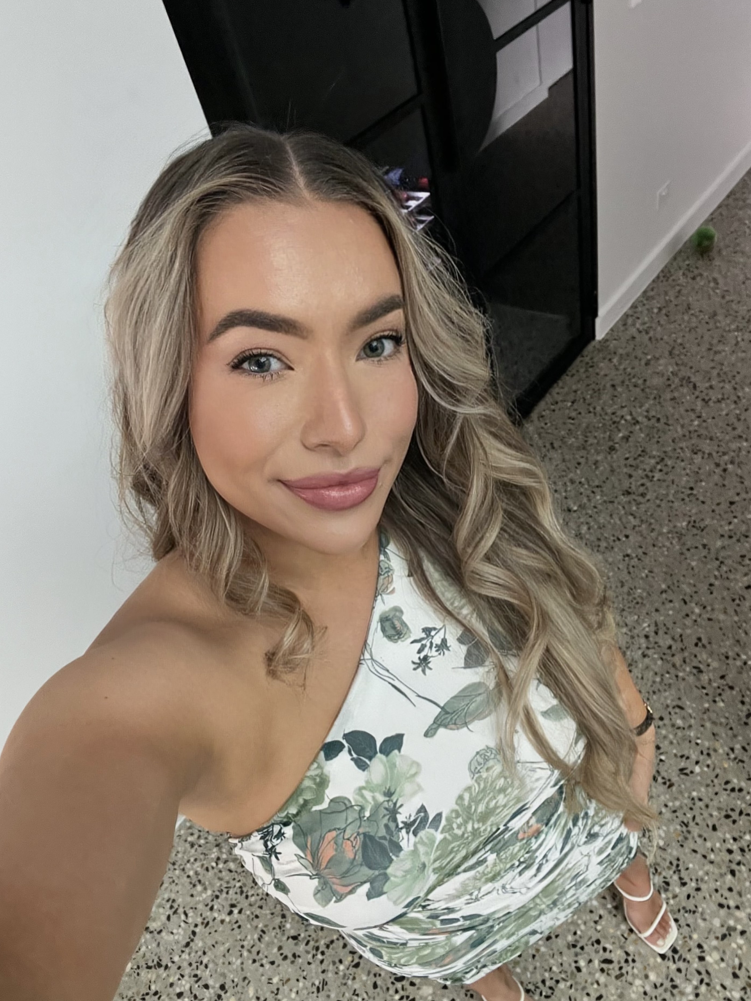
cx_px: 377
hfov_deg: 54.9
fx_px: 723
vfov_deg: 69.4
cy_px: 519
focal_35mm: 25
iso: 400
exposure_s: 1/40
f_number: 2.2
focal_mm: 2.71
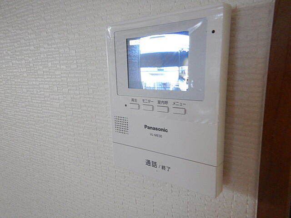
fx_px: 202
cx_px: 146
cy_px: 109
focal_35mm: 24
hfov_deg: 71.6
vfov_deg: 56.8
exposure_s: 1/15
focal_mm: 4.3
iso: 400
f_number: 2.8
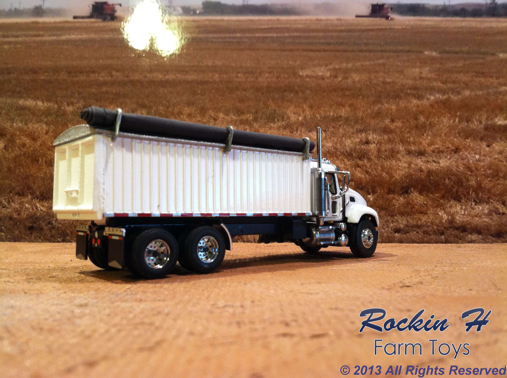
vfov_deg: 40.6
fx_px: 512
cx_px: 254
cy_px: 189
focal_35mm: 35
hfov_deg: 52.7
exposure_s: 1/15
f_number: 2.8
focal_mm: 3.85
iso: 160
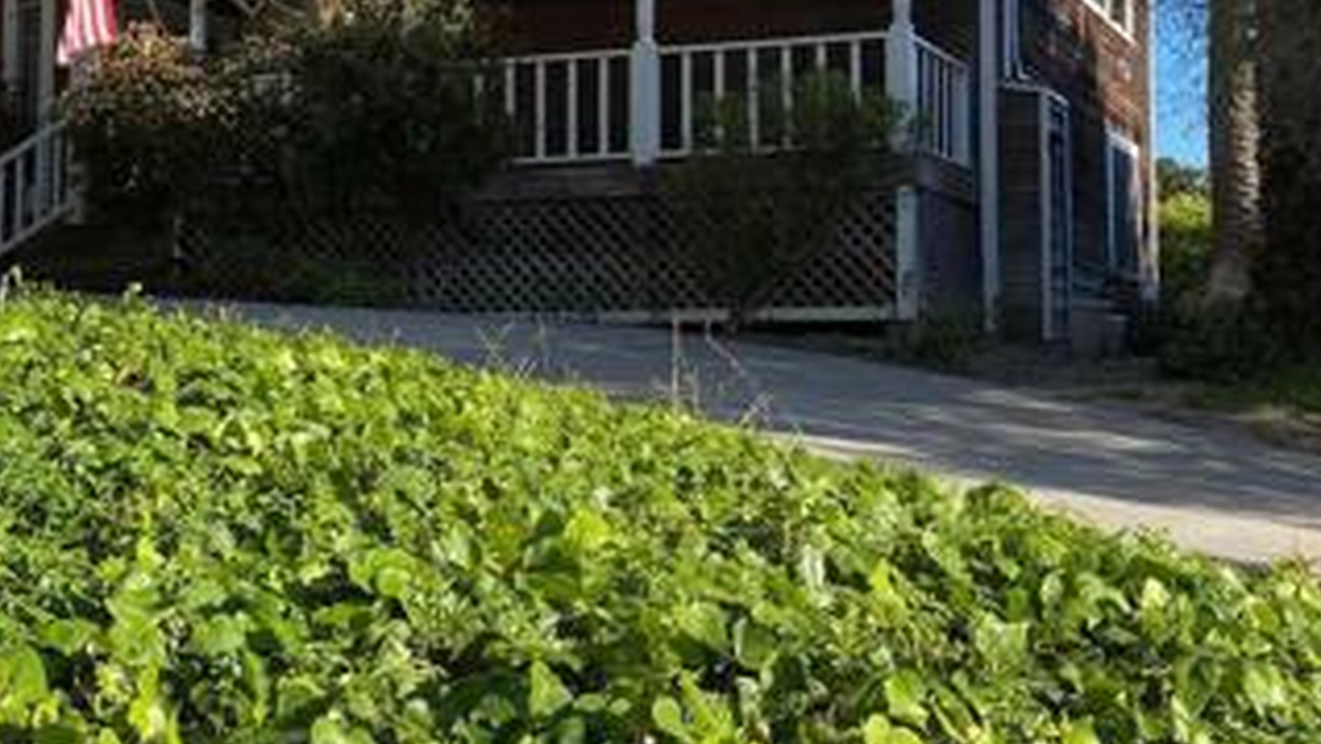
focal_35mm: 57
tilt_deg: +5.8
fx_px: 1997
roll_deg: -0.4
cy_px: 191
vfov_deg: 20.9
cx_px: 673
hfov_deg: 36.6
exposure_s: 1/767
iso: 32
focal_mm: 4.25
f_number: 1.8
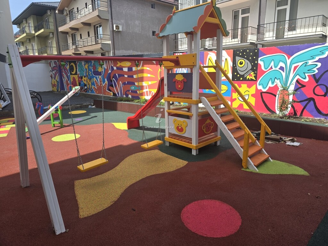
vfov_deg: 58.9
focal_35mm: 23
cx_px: 164
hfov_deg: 73.9
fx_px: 218
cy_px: 123
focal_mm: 6.3
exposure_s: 1/403
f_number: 1.7
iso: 12
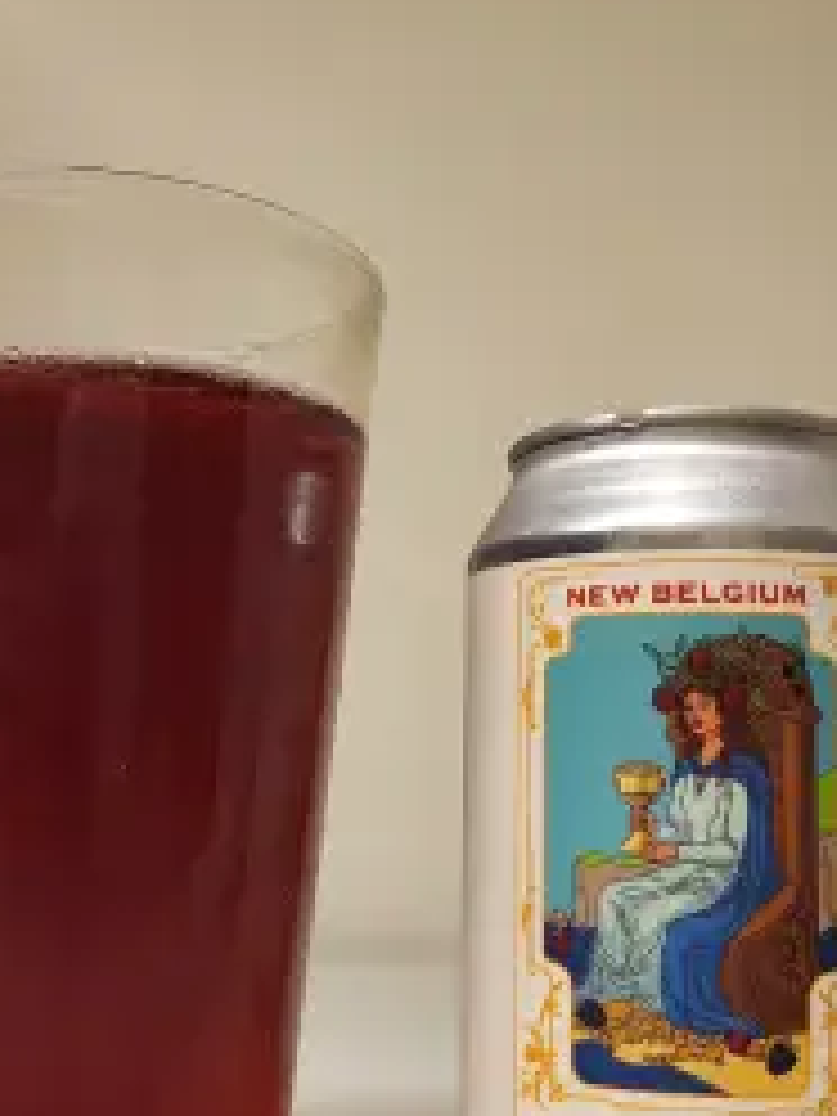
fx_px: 1354
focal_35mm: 42
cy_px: 652
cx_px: 360
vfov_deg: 44.6
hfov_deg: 34.3
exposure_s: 1/120
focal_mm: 5.4
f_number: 1.8
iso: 160
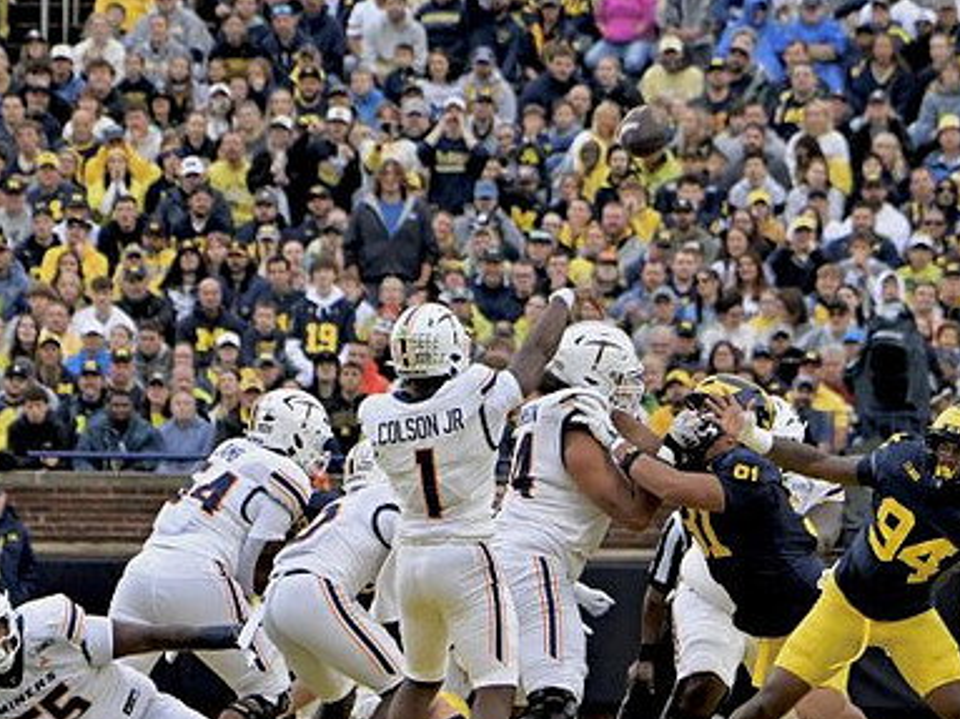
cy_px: 437
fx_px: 13945
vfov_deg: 3.0
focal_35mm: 503
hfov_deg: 3.9
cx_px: 549
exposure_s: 1/1000
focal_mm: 230
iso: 1250
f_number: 5.3
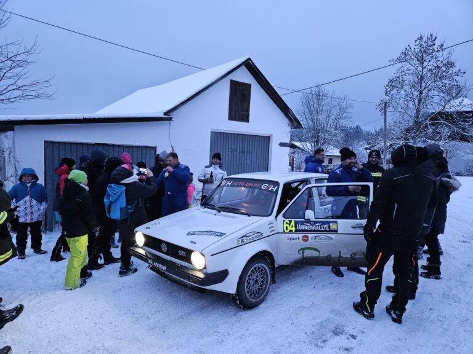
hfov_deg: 73.9
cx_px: 236
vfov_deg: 58.9
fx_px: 314
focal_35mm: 23
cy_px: 177
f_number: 1.8
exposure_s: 1/100
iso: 800
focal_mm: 5.4
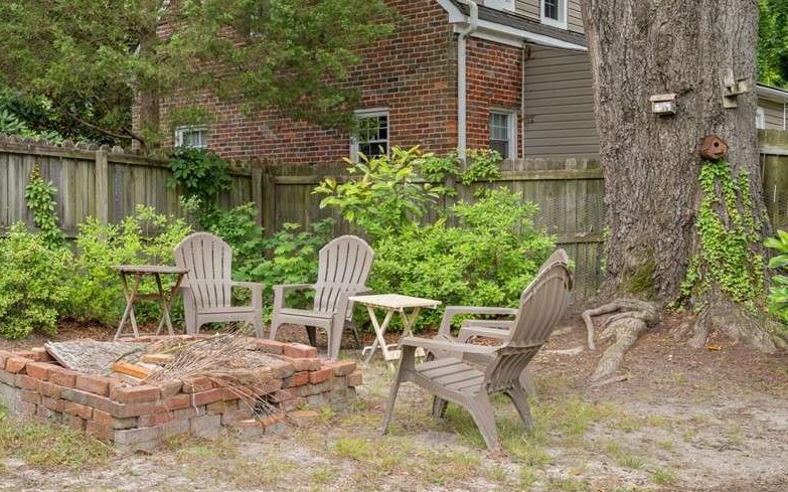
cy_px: 236
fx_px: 880
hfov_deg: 47.2
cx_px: 244
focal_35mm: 41
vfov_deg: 31.2
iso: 125
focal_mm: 29
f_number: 11
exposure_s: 1/20
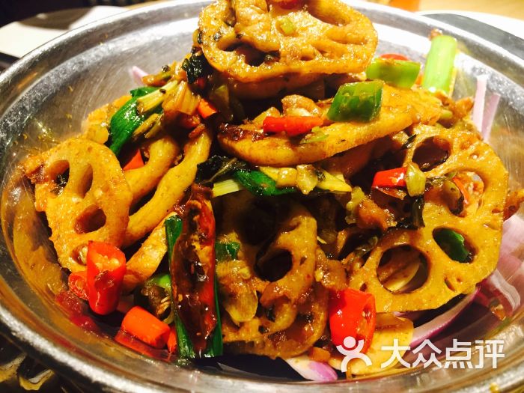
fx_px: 439
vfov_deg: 48.2
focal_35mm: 29
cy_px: 196
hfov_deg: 61.7
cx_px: 262
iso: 160
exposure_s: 1/33
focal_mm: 4.15
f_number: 2.2
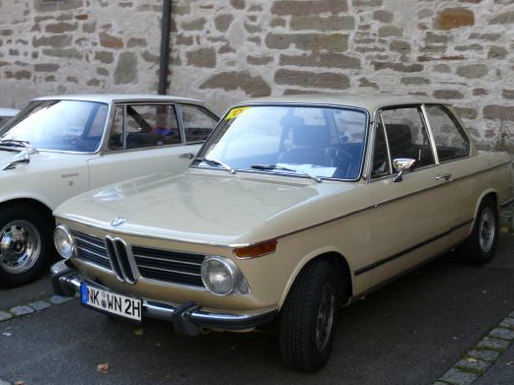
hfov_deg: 40.4
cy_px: 171
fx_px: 698
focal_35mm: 47
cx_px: 248
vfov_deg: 30.9
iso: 100
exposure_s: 1/160
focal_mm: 7.4
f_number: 4
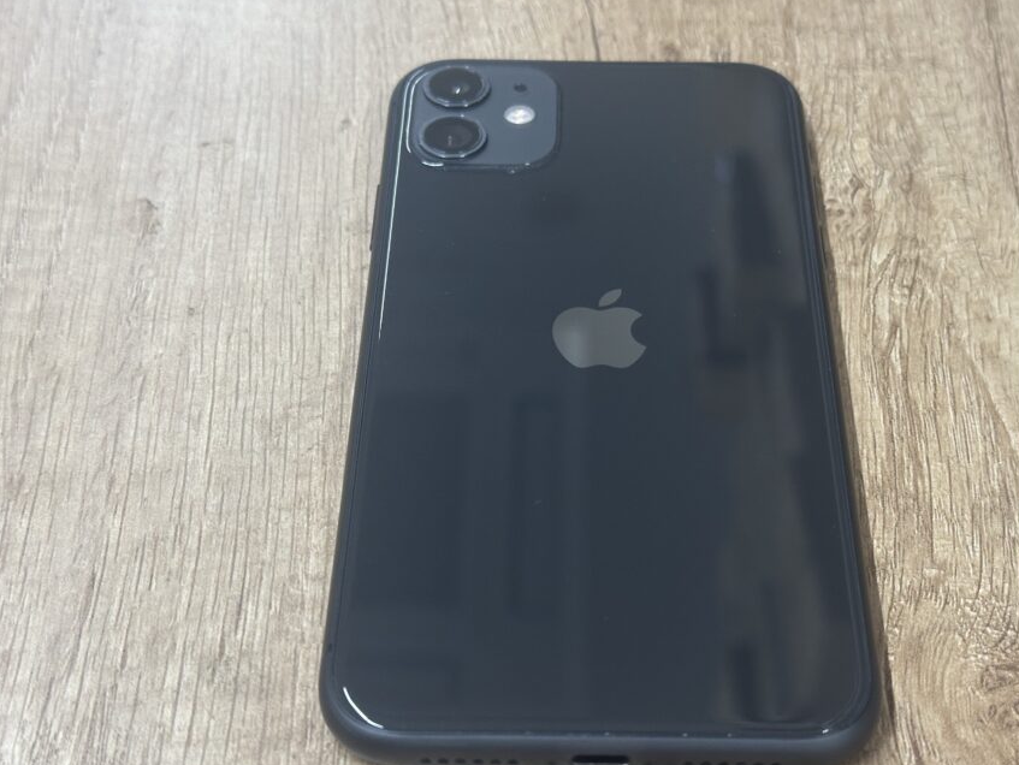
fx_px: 1708
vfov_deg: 25.2
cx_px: 570
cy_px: 432
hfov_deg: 33.2
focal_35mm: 58
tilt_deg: -46.4
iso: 80
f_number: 1.78
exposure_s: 1/50
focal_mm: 6.86
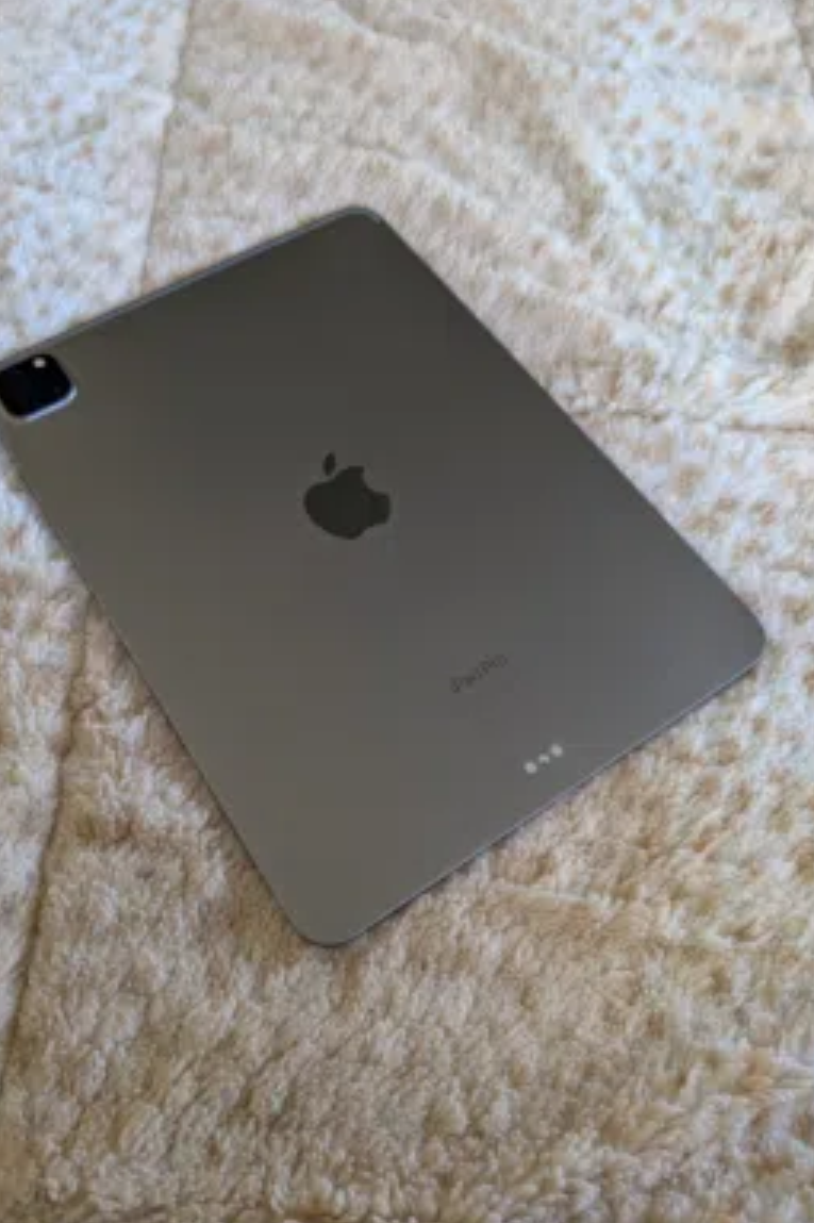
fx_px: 883
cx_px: 367
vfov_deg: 69.4
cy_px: 626
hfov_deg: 49.4
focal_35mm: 26
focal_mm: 6.9
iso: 105
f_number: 1.68
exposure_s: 1/23.8
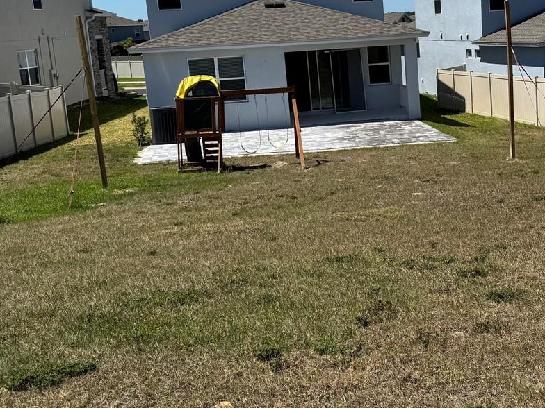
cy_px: 139
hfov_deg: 37.6
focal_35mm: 49
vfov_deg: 29.5
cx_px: 430
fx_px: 771
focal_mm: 6.76
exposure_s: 1/5814
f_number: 1.78
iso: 80
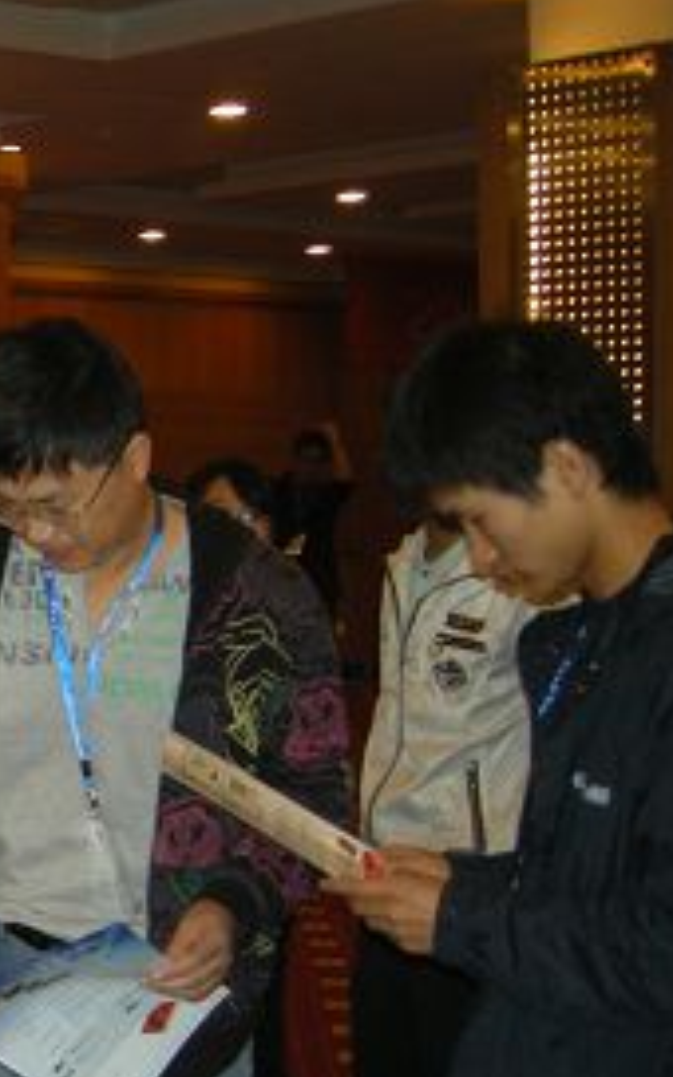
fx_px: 1996
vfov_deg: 30.0
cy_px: 703
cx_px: -261
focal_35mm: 68
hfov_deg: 17.6
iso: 82
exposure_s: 1/30
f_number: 2.7
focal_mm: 7.5
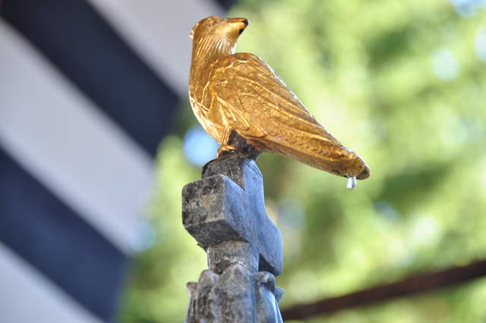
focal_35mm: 180
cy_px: 162
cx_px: 243
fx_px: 2427
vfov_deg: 7.6
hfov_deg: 11.4
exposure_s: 1/40
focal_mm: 120
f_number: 5.3
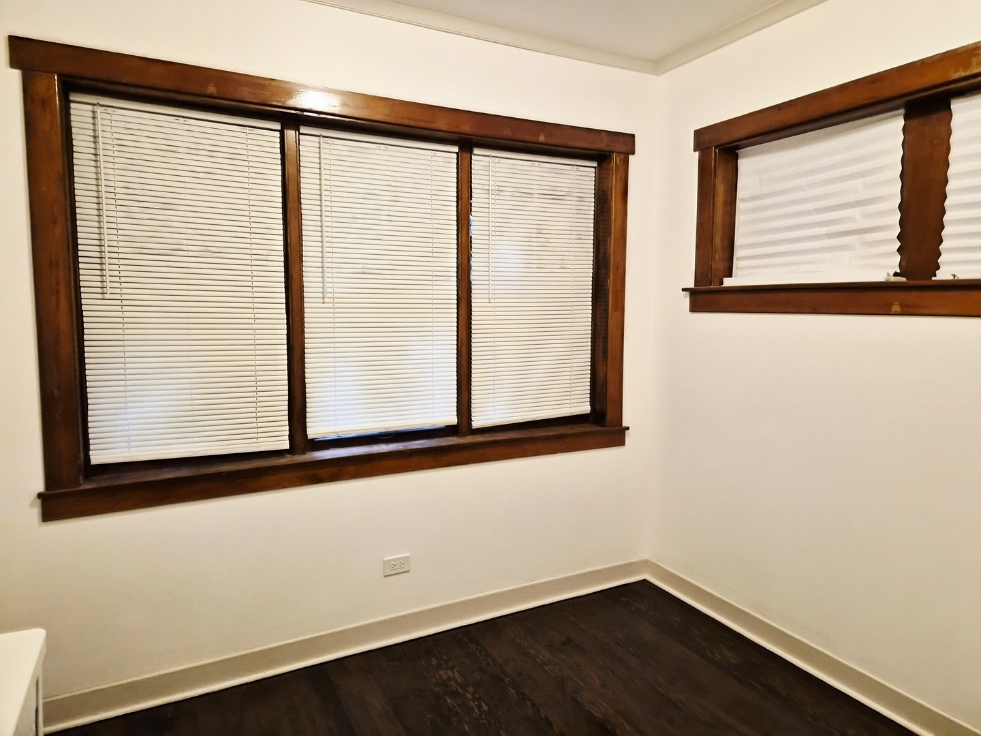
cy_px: 368
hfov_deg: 73.9
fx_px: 652
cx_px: 490
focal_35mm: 23
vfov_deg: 58.9
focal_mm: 5.4
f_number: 1.8
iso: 500
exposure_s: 1/120
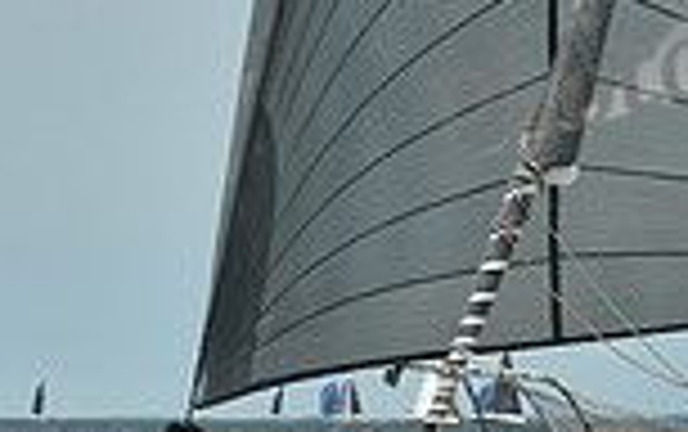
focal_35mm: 348
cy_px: 218
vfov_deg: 3.8
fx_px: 6532
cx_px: 1300
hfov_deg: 5.9
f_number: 10
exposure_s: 1/1250
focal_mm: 90
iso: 320
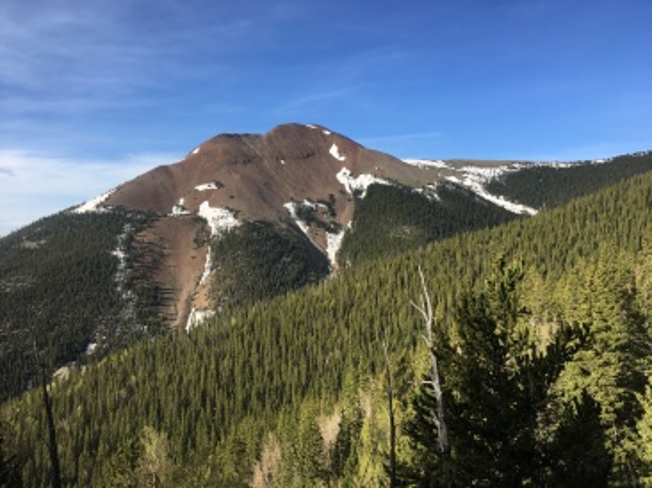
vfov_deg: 48.2
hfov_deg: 61.7
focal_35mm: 29
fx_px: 546
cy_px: 244
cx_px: 326
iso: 25
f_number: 2.2
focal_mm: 4.15
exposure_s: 1/905
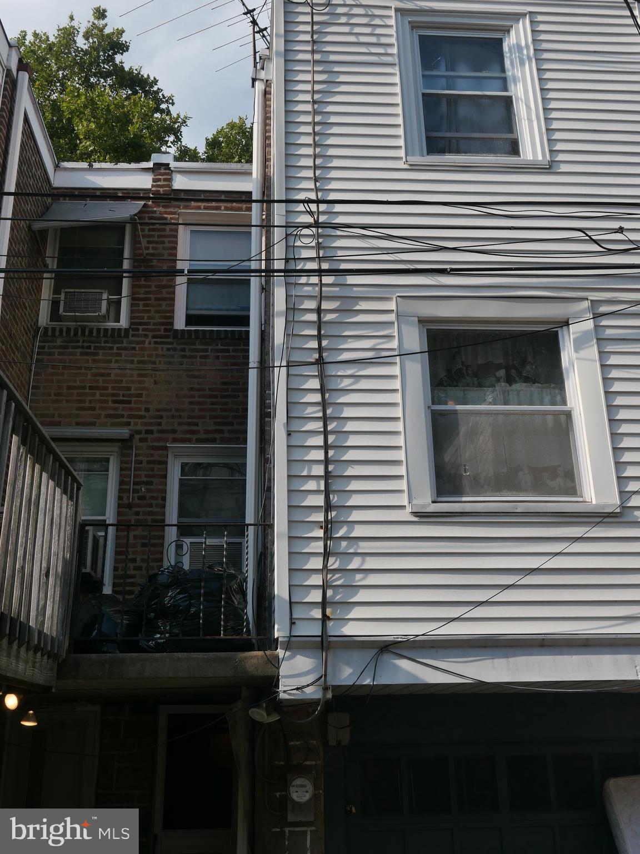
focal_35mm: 34
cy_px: 427
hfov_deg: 41.8
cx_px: 320
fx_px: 838
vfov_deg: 54.0
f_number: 5.6
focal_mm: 15.4
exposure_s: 1/640
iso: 200
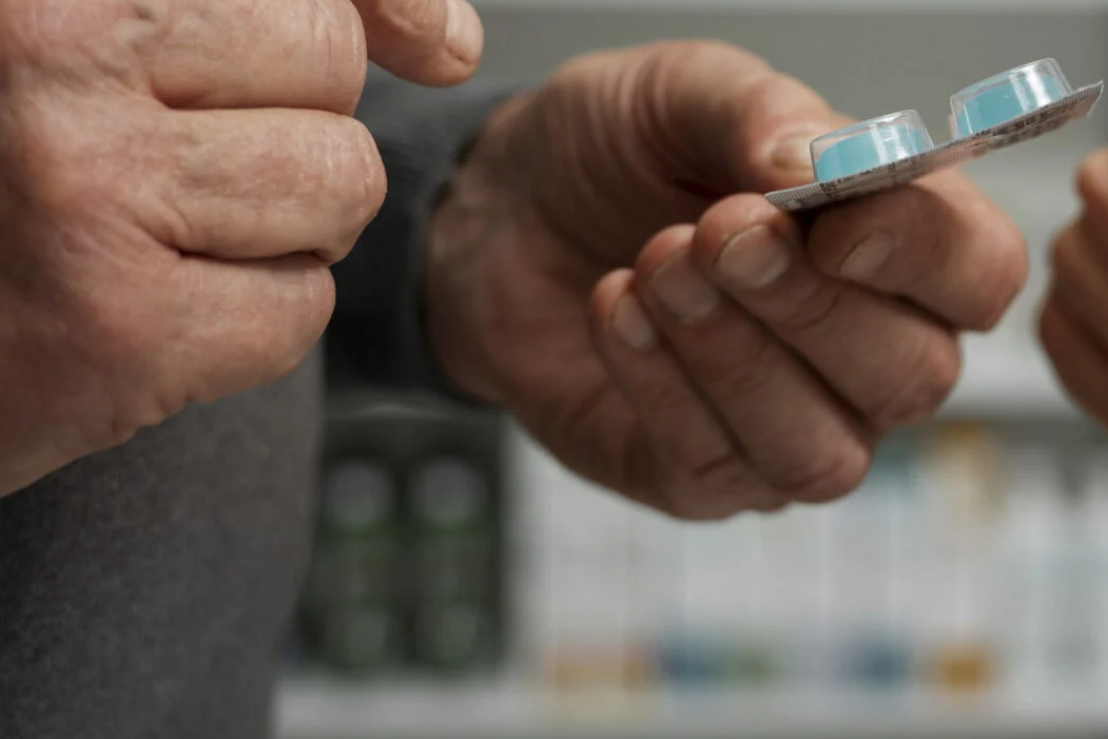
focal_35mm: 95
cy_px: 242
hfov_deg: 21.1
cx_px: 954
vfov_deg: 14.4
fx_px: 2924
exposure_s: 1/320
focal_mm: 39
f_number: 2.8
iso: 800
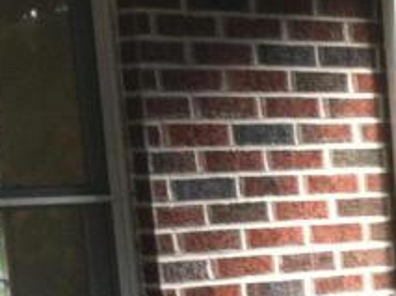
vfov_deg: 8.2
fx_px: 1930
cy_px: 637
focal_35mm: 169
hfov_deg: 10.5
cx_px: 853
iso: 100
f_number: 2.8
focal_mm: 3.85
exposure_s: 1/50
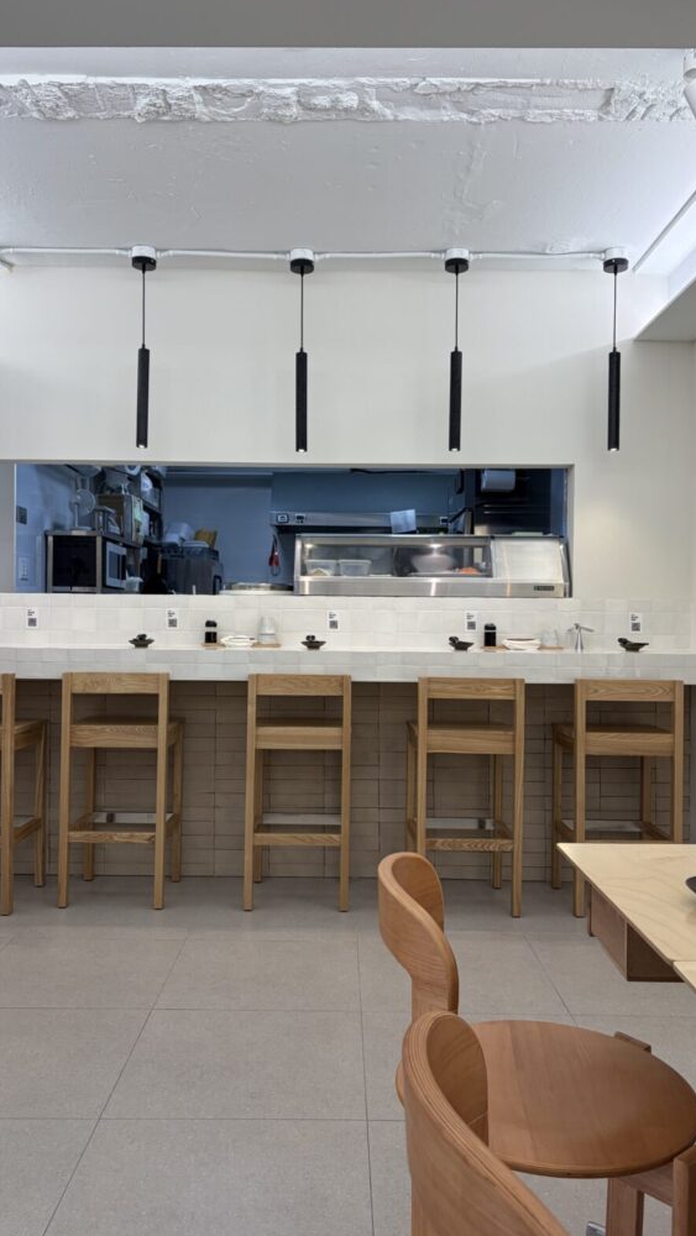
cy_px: 625
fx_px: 951
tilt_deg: +0.4
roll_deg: -0.1
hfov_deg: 40.2
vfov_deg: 66.1
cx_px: 334
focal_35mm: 29
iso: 80
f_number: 1.6
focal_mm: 5.96
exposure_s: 1/123
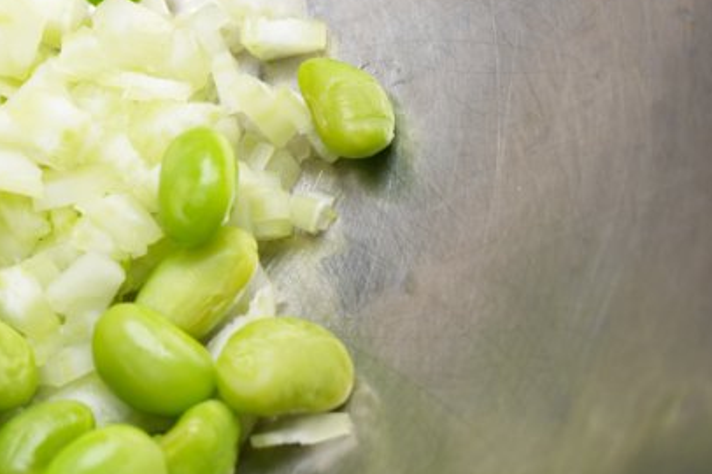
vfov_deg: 6.6
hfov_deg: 9.8
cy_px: 57
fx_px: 4091
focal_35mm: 207
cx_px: -77
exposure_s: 1/160
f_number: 8
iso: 100
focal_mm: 70
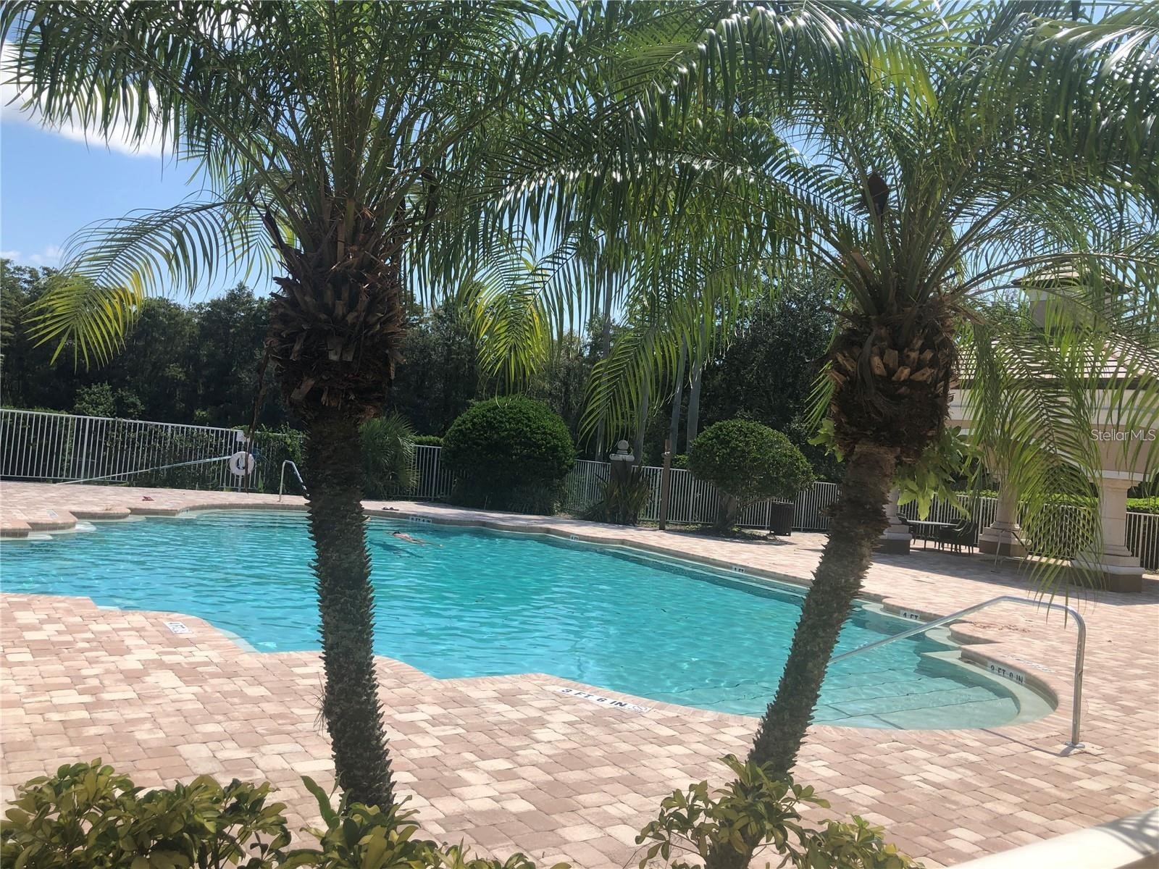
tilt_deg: +1.0
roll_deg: -4.6
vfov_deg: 49.7
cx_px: 580
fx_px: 937
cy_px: 434
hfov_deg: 63.4
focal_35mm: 28
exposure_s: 1/1499
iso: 20
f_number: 1.8
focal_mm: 3.99
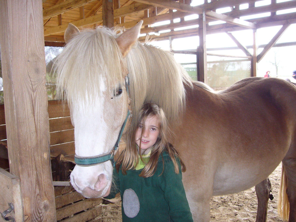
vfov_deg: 40.7
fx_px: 299
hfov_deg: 52.6
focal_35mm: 35
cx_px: 148
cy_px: 111
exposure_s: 1/30
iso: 125
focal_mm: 5.7
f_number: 3
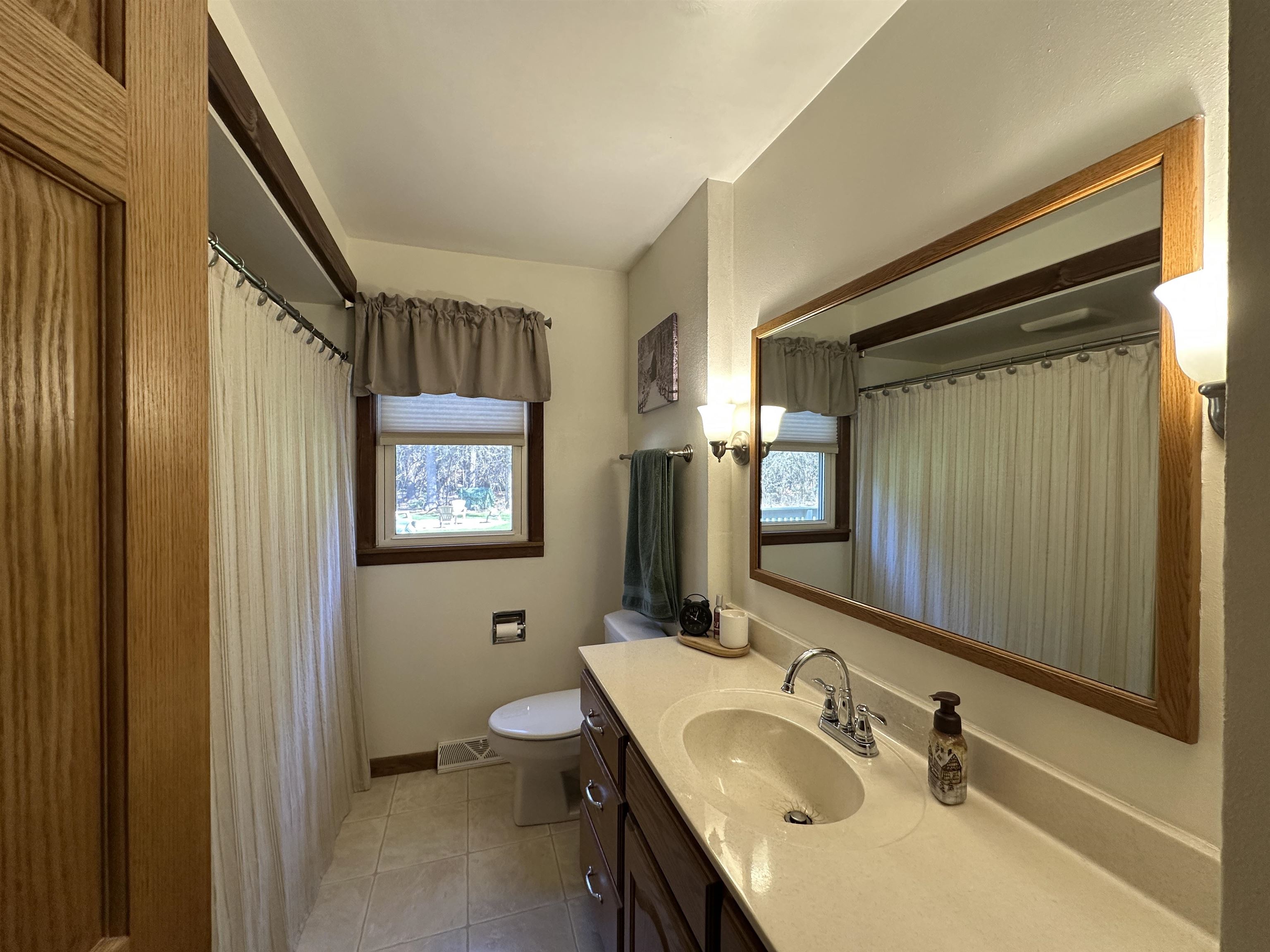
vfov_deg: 85.7
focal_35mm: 14
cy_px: 476
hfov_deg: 102.1
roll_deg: -0.6
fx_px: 514
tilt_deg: -1.1
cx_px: 635
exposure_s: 1/120
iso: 200
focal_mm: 2.22
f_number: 2.2
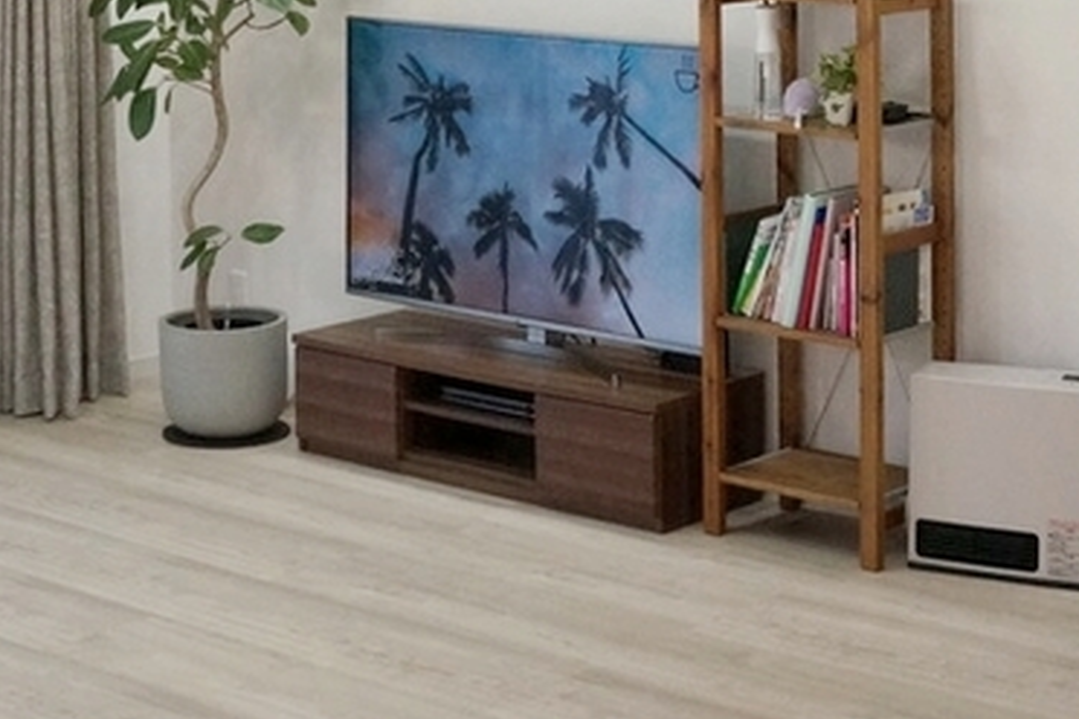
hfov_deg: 23.3
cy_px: -261
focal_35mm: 87
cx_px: 728
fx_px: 2607
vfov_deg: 14.9
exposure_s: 1/125
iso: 1600
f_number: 8
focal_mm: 18
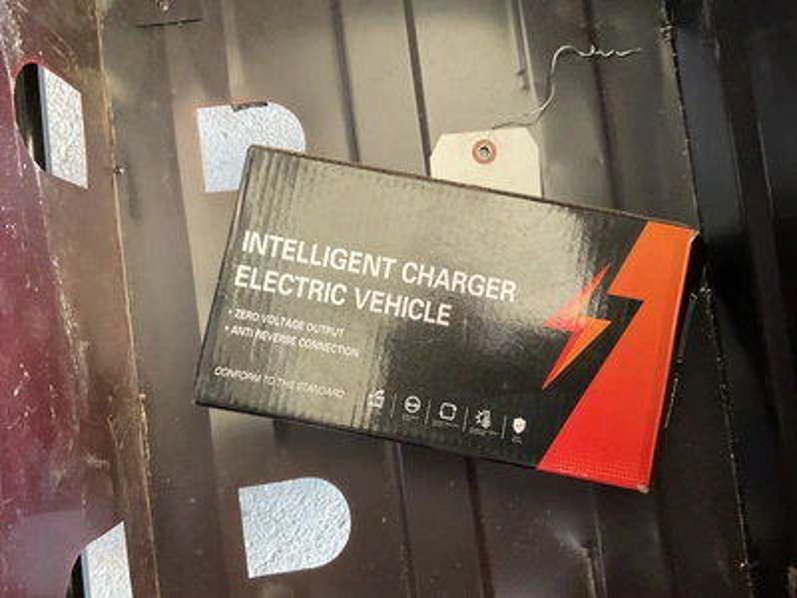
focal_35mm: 29
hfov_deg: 61.7
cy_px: 299
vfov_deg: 48.2
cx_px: 398
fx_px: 668
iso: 200
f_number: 1.8
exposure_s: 1/60
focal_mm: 3
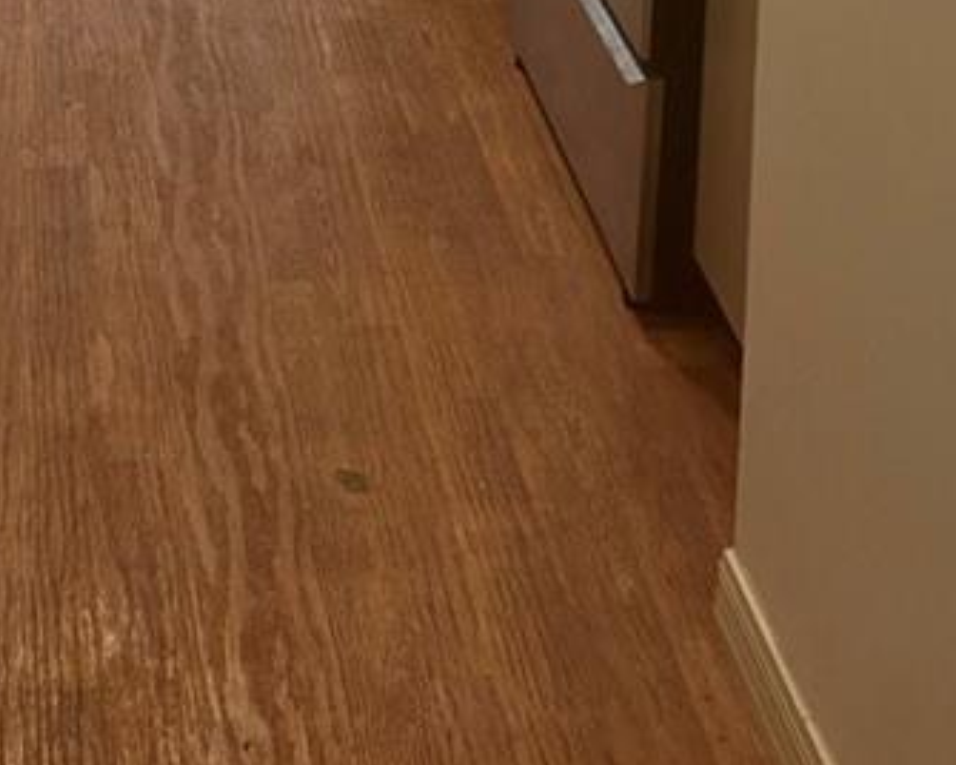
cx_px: 71
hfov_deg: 20.5
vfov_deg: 15.3
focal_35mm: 91
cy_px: -460
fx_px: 2575
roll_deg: +0.8
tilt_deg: -12.4
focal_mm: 5.7
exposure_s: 1/60
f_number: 1.5
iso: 320
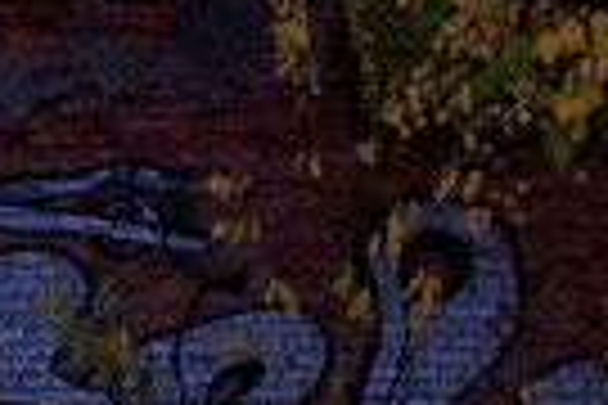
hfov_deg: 6.7
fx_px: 5165
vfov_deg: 4.5
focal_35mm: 306
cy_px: 344
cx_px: 149
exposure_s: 1/125
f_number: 8
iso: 640
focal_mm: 55
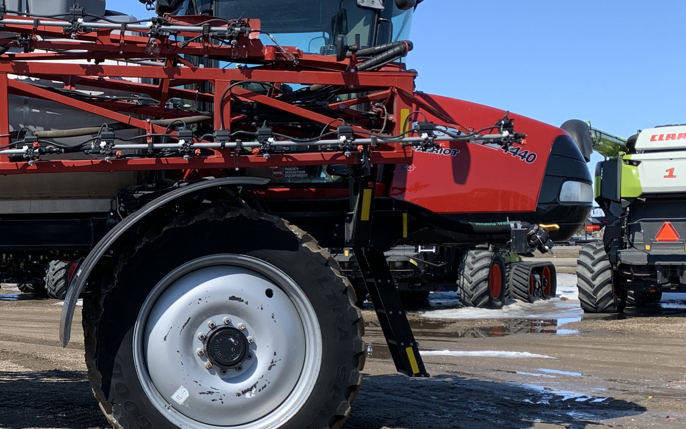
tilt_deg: +0.0
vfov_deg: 22.3
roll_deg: +0.1
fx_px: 1084
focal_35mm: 58
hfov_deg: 32.8
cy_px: 249
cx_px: 32
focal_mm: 4.25
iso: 25
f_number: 1.8
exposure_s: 1/2114
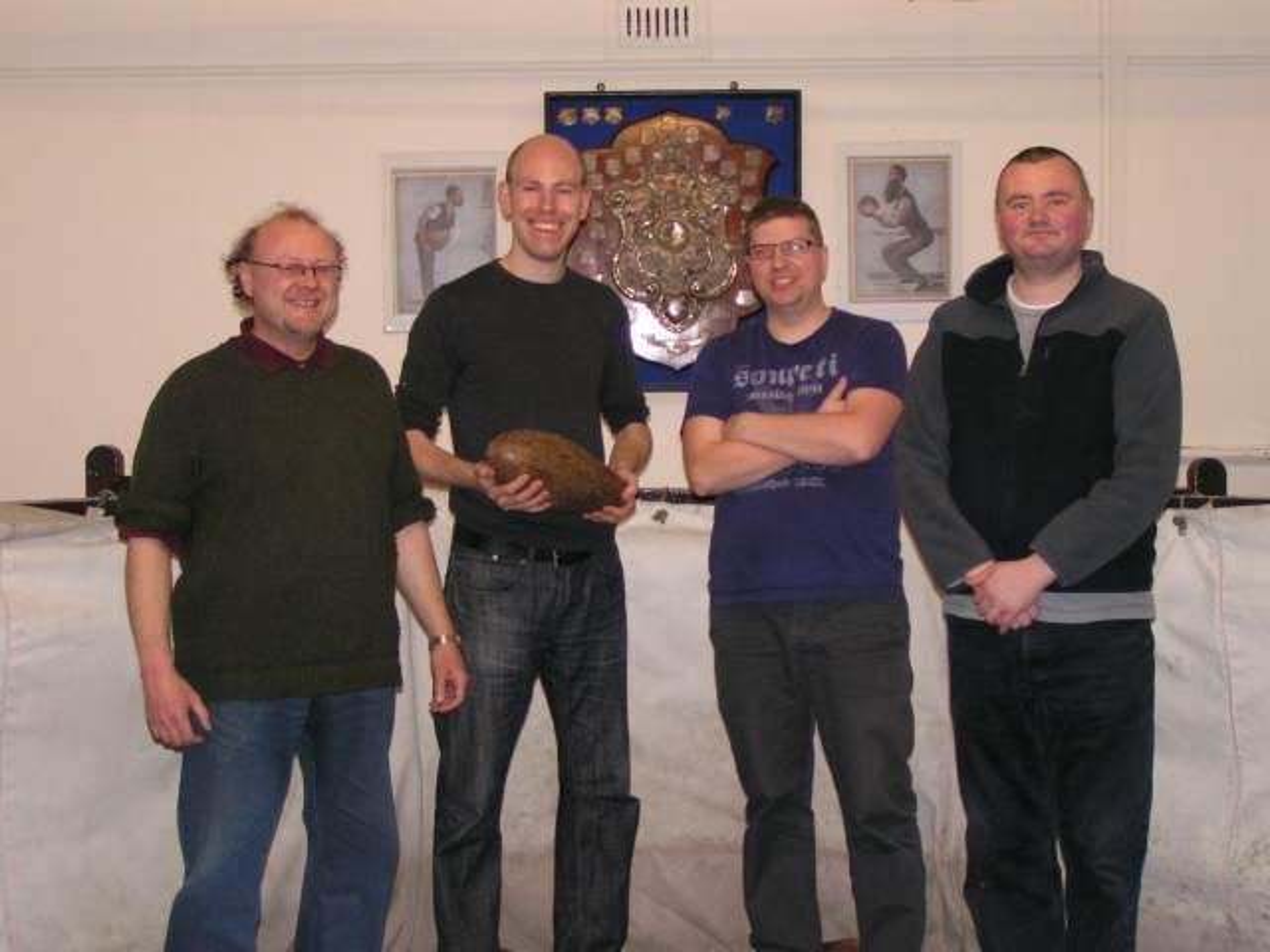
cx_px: 635
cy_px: 476
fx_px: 2201
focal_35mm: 60
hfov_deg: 32.2
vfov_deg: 24.4
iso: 200
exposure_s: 1/60
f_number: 3.2
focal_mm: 9.2
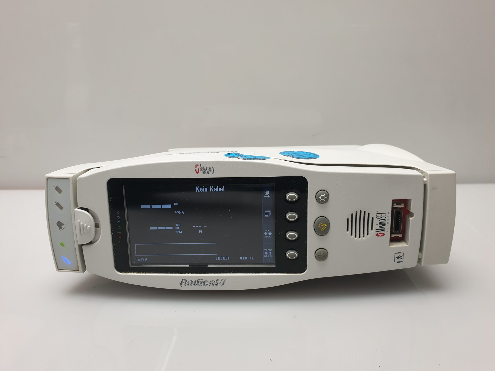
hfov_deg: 67.3
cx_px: 248
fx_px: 372
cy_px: 186
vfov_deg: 53.1
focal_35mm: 26
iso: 64
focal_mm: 4.3
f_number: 2.4
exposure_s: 1/100
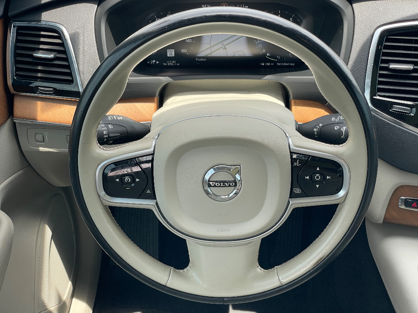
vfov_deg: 28.0
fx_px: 628
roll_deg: +0.9
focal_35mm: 52
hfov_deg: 36.8
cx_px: 209
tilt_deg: -36.8
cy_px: 156
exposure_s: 1/145
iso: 25
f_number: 2
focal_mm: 6
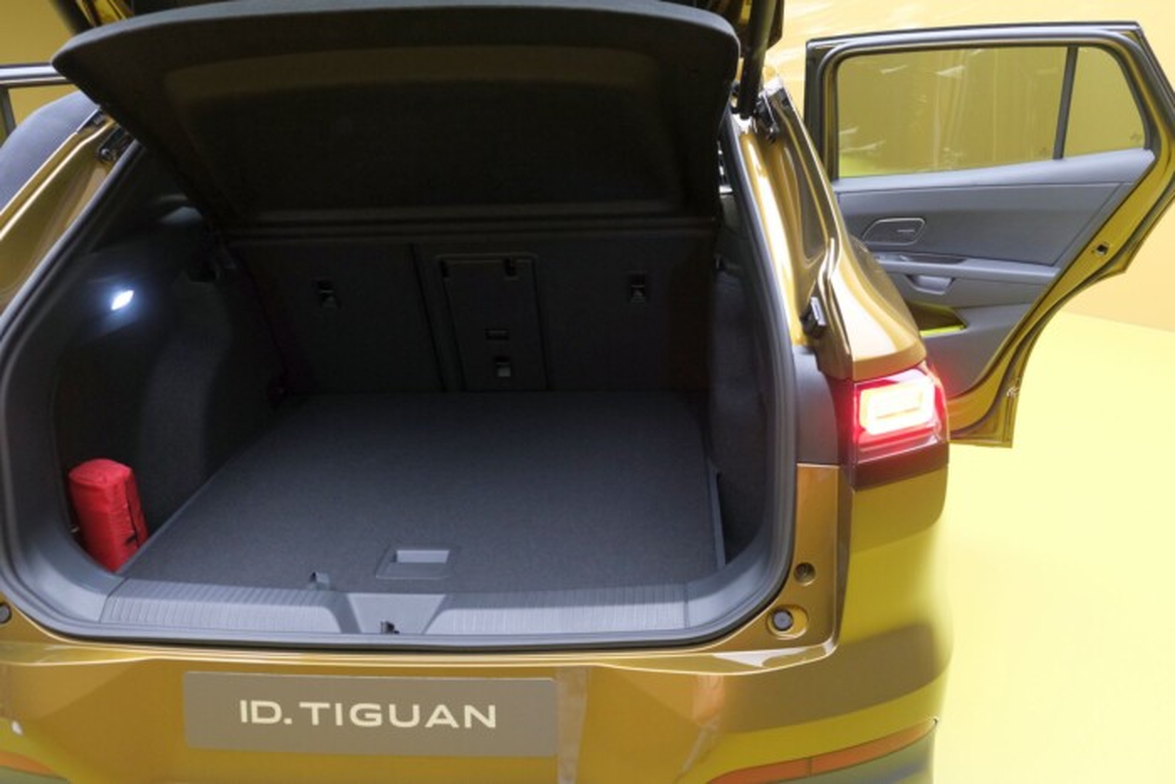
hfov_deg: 67.4
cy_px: 392
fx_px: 881
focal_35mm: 27
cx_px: 588
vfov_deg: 47.9
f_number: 2.8
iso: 2500
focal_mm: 18
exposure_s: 1/100
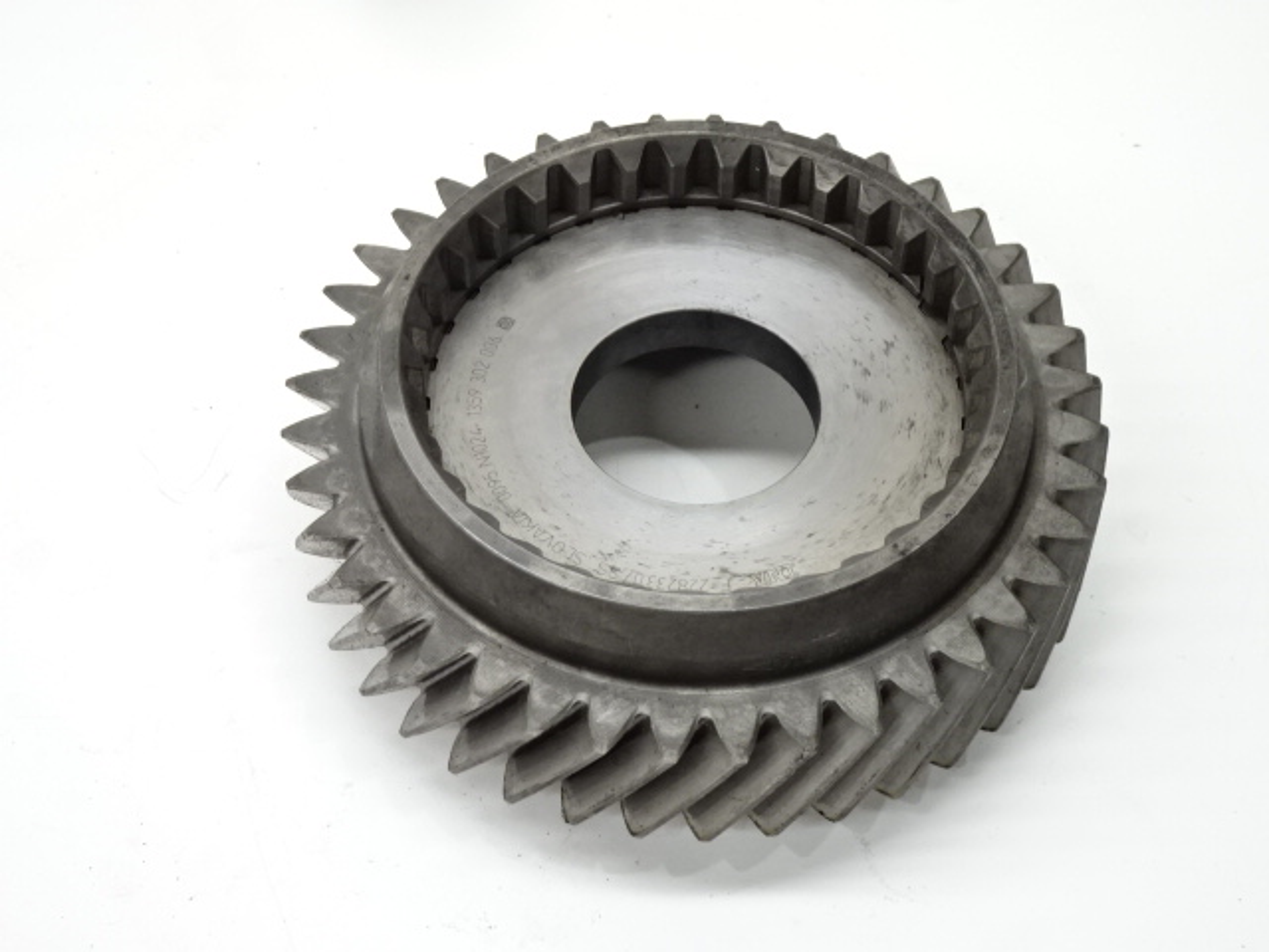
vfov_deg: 21.6
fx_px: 2493
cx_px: 634
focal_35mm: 68
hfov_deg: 28.6
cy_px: 476
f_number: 4.5
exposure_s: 1/80
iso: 500
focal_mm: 11.66
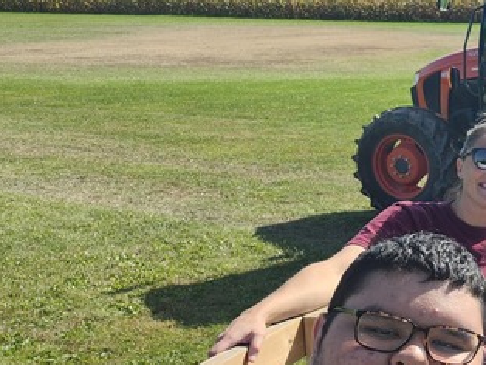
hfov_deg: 20.9
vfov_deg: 19.7
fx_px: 1054
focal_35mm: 75
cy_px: 161
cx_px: 783
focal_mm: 5.54
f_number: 1.8
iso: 25
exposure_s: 1/767
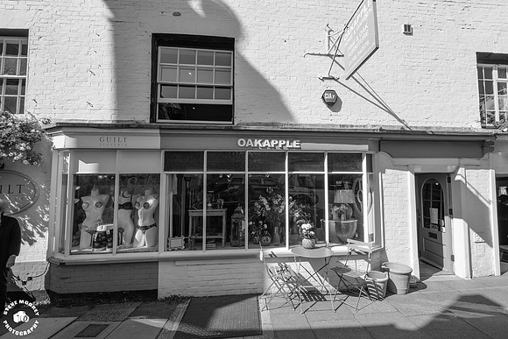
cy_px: 170
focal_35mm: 16
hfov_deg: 96.8
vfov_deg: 74.0
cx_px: 270
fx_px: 225
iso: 200
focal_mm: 10
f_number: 9
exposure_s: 1/240
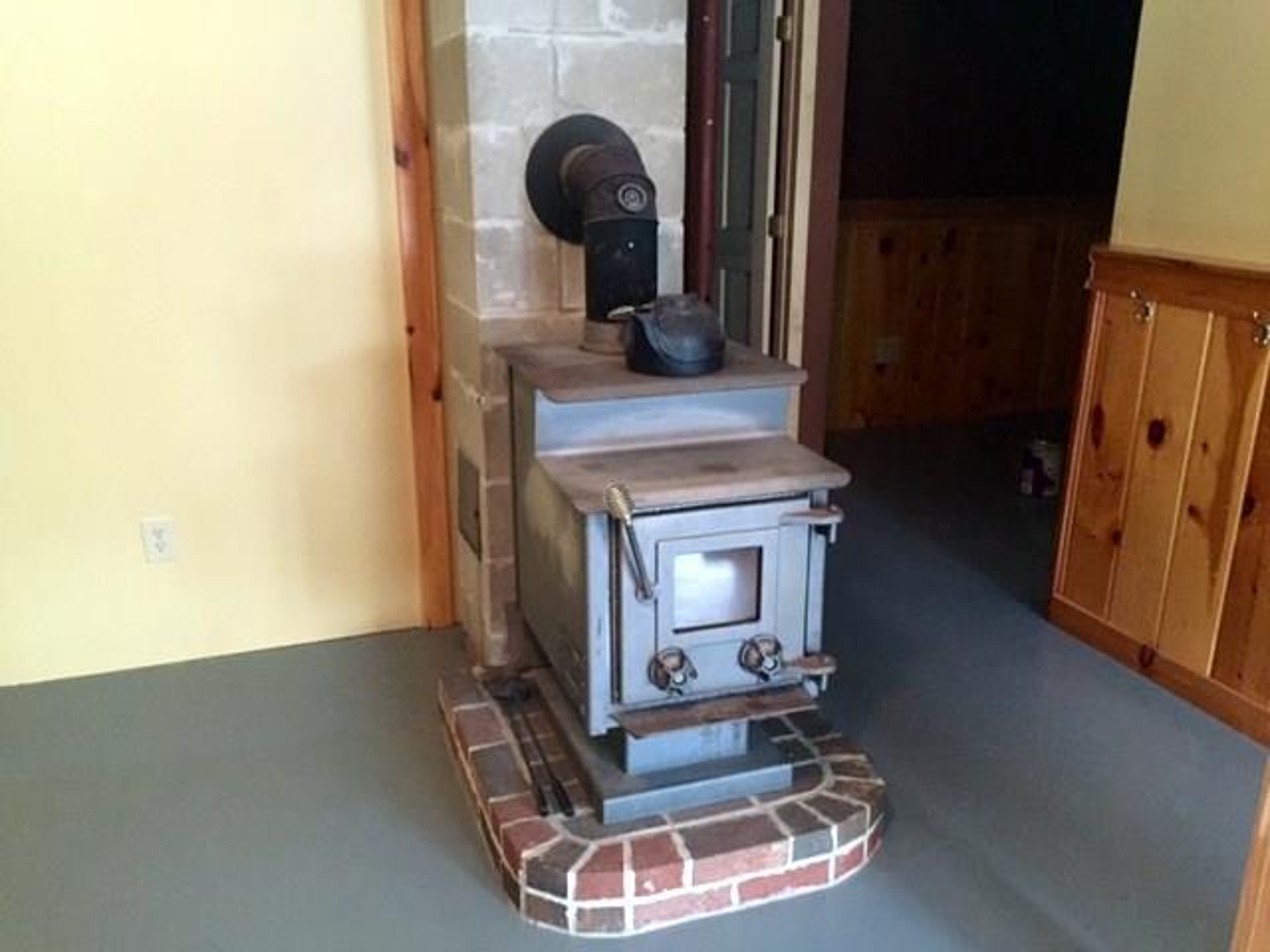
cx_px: 635
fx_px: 1064
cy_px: 476
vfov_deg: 48.2
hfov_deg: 61.7
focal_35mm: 29
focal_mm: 4.15
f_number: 2.2
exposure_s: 1/15
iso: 400
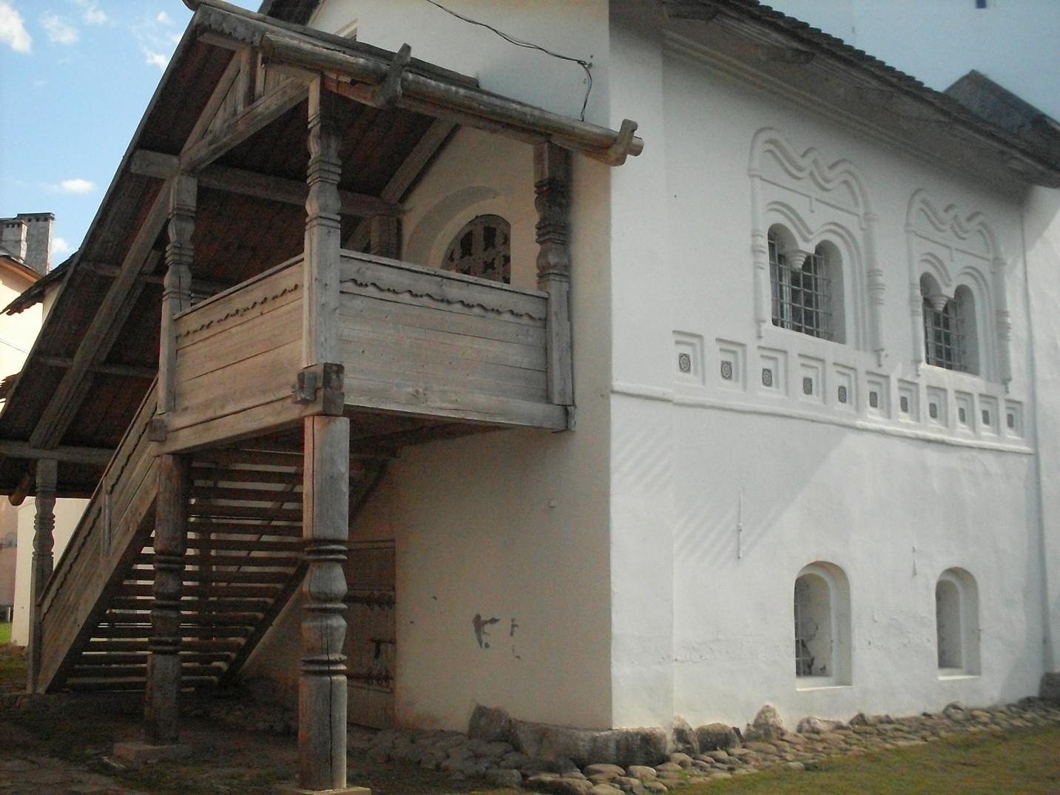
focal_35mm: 38
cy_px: 398
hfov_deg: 49.0
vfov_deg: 37.7
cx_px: 530
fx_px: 1164
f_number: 8.4
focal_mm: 6.3
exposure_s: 1/500
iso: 400
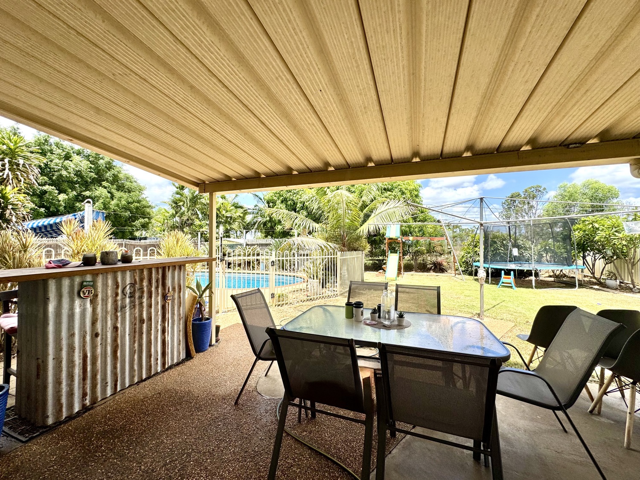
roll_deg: +0.5
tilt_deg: +1.7
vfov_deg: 85.7
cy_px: 240
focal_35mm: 14
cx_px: 320
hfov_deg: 102.1
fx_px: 259
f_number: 2.2
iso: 40
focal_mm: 2.22
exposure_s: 1/1277
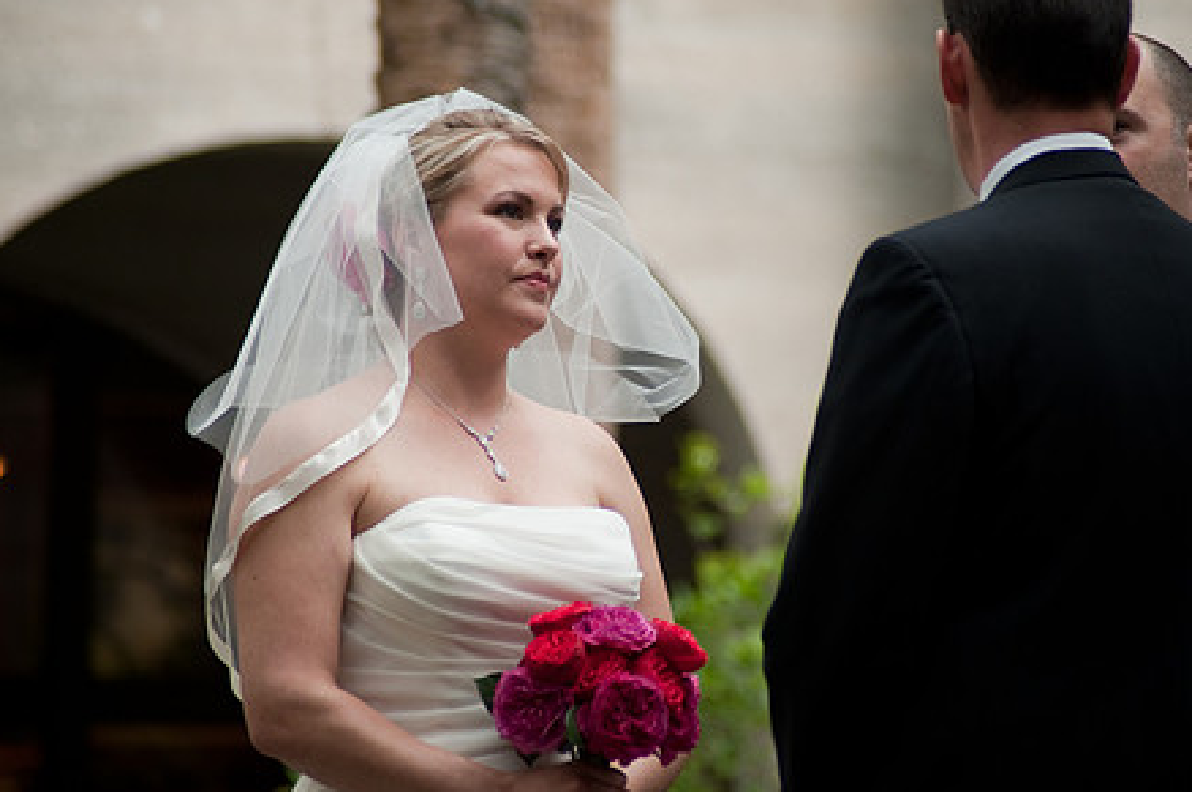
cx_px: 653
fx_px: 8765
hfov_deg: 7.8
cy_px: 343
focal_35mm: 265
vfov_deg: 5.2
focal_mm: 200
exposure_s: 1/125
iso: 400
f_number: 5
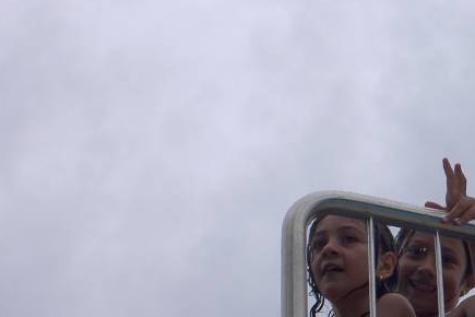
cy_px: 278
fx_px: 2929
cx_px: 425
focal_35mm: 222
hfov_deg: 9.2
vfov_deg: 6.2
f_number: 8.3
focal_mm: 24
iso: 100
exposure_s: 1/250
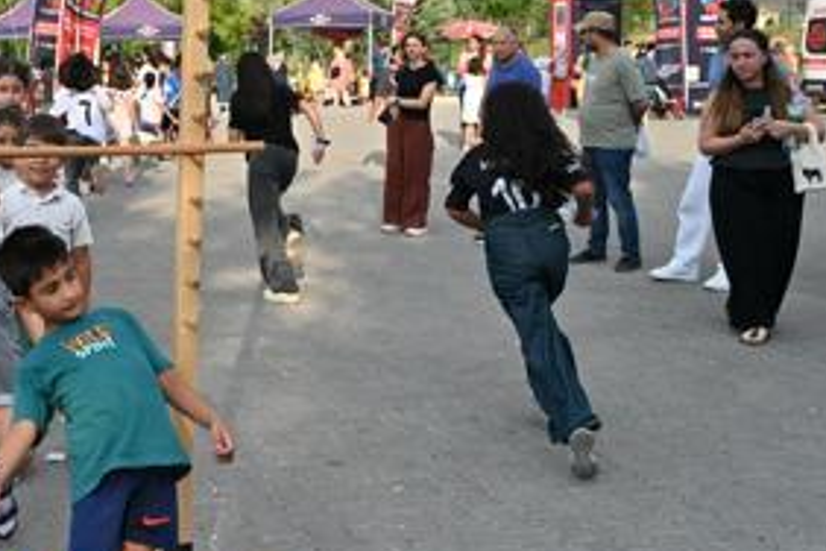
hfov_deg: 36.0
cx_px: 141
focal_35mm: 53
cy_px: 170
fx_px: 1214
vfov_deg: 25.4
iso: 640
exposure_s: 1/5000
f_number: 4
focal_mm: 28.5
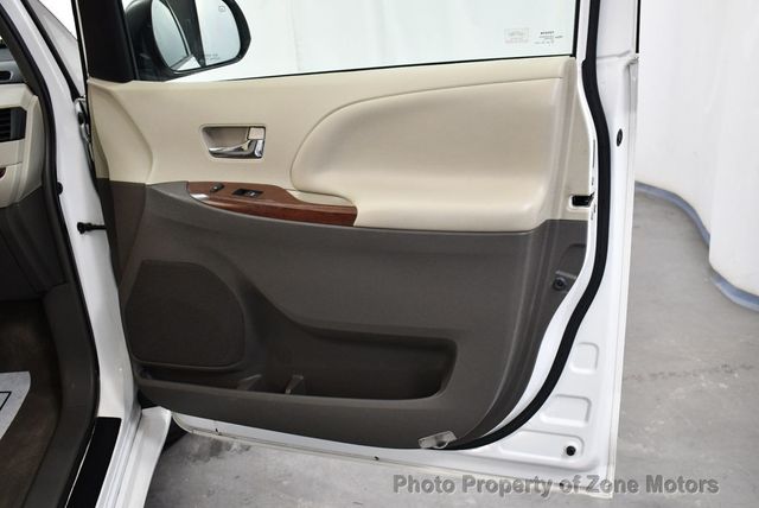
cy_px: 254
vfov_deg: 36.9
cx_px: 380
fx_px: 760
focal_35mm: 36
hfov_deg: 53.1
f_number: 3.5
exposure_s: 1/125
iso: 1400
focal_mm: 18
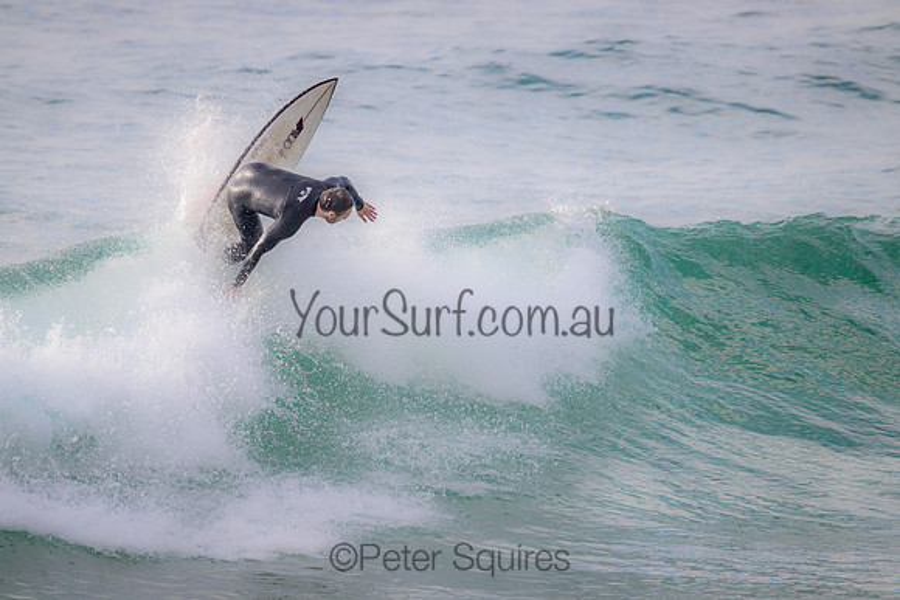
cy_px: 300
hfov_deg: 2.9
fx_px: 18003
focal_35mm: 720
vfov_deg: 1.9
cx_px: 450
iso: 2000
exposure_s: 1/1600
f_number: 11
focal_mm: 720
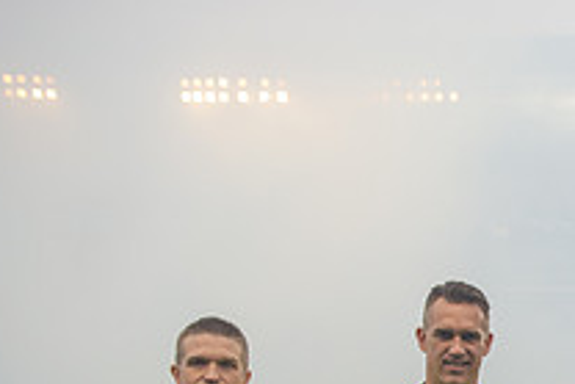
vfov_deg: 15.8
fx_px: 1295
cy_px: 532
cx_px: 694
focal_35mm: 81
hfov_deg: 22.9
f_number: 3.5
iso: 500
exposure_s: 1/640
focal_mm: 29
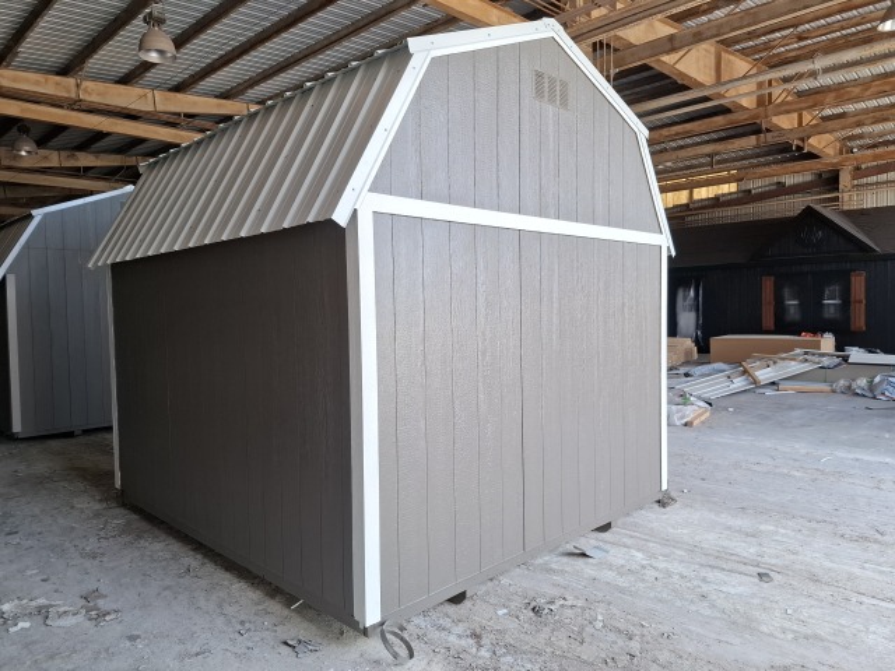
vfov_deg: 58.9
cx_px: 448
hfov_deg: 73.9
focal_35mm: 23
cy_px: 336
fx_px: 595
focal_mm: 5.54
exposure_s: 1/174
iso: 50
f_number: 1.8
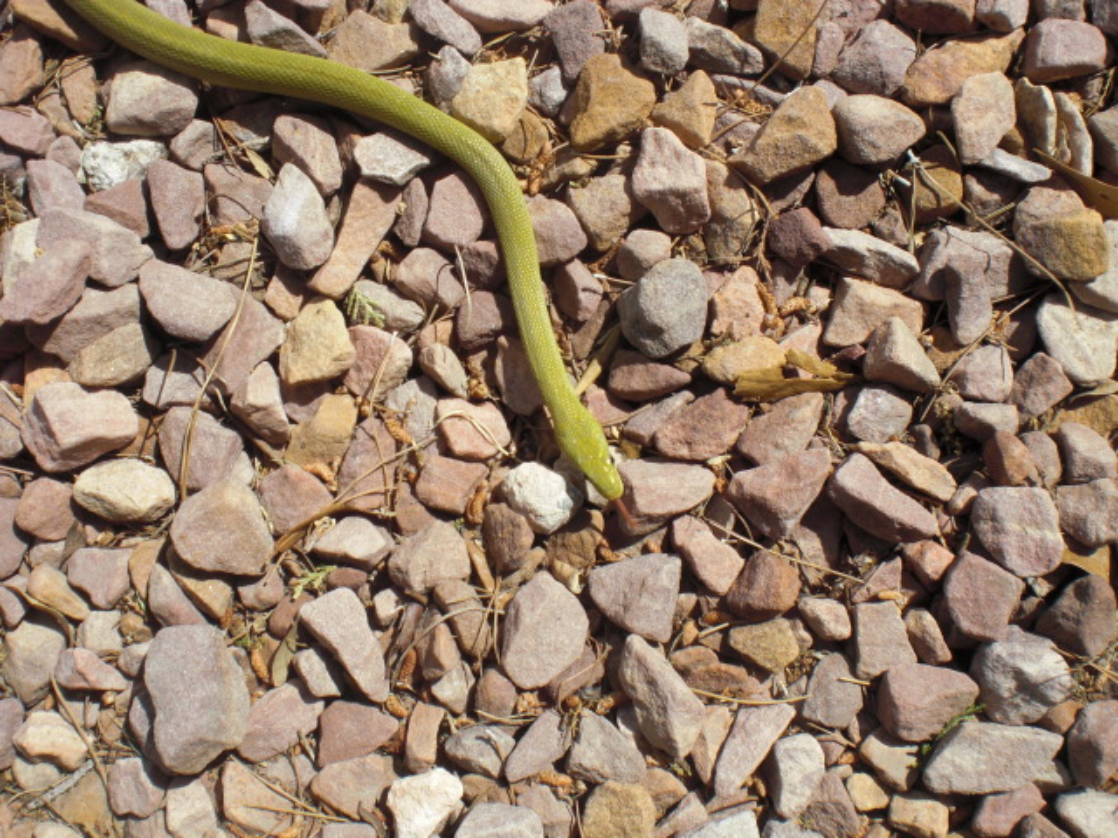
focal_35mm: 38
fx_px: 1227
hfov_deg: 49.0
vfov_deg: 37.7
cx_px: 559
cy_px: 419
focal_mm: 6.3
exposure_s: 1/400
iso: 64
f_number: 5.6
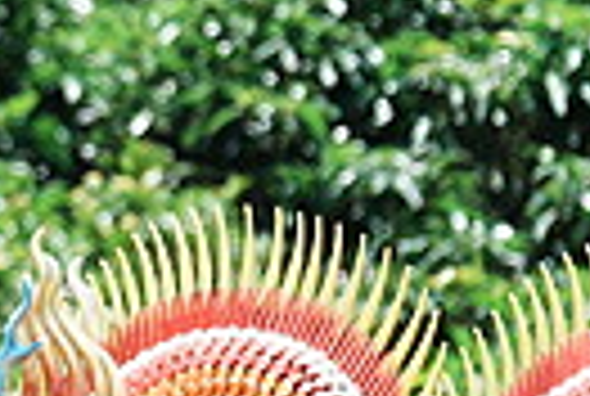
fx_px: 39012
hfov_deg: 0.9
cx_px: -122
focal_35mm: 2375
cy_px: -36
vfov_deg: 0.6
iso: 125
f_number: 4.5
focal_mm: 400
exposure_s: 1/400
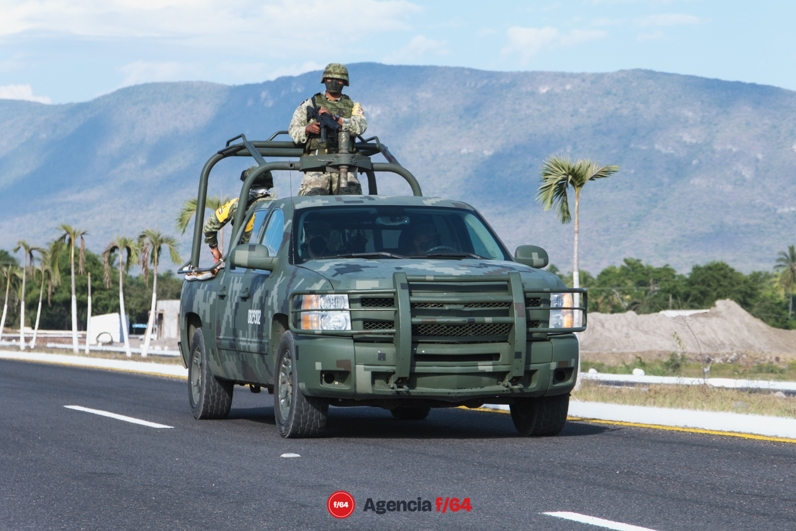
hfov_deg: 19.3
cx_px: 399
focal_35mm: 106
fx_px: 2343
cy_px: 266
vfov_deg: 12.9
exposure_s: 1/500
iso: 160
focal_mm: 70
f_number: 5.6
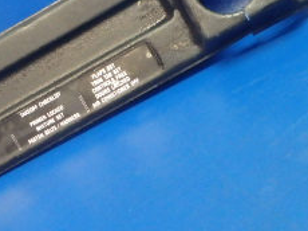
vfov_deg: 18.6
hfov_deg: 24.6
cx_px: 253
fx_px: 693
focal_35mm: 78
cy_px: 38
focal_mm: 5
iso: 800
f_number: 3.9
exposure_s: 1/25
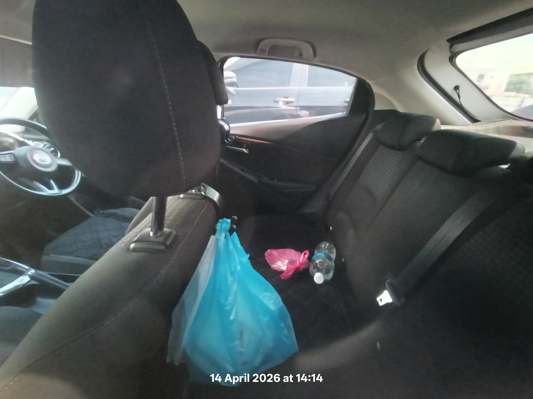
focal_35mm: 16
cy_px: 200
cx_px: 266
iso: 4000
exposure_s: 1/16.7
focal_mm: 1.68
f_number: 2.2
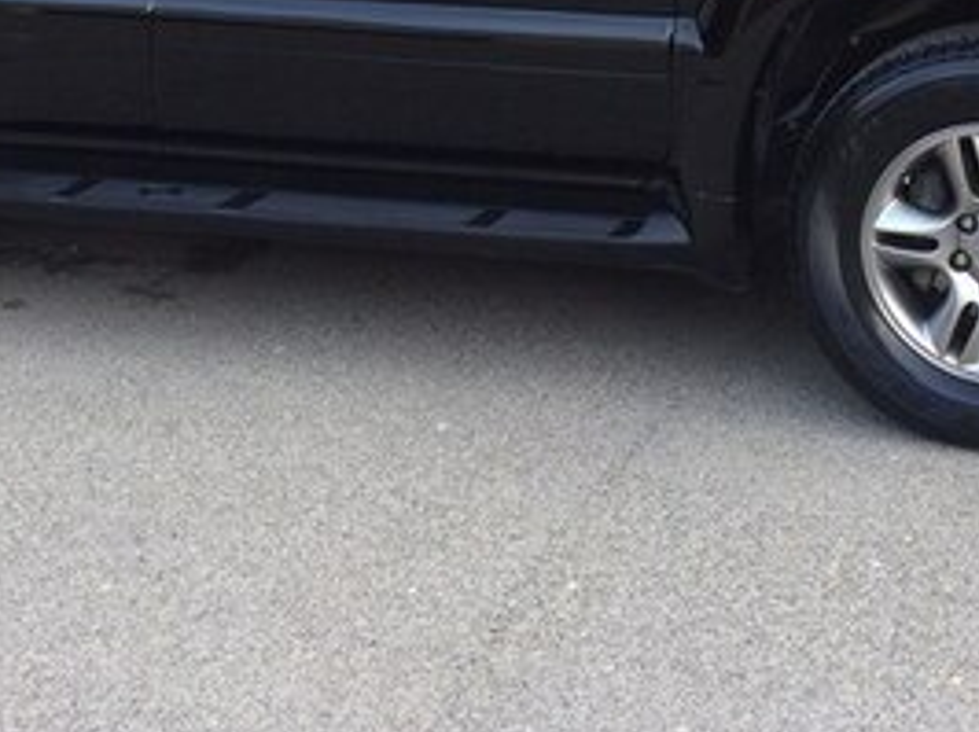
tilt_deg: -8.5
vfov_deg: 19.5
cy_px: -86
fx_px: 2034
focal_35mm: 72
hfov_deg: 27.0
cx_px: 526
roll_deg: +2.0
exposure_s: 1/118
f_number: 2.2
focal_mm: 4.15
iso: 32
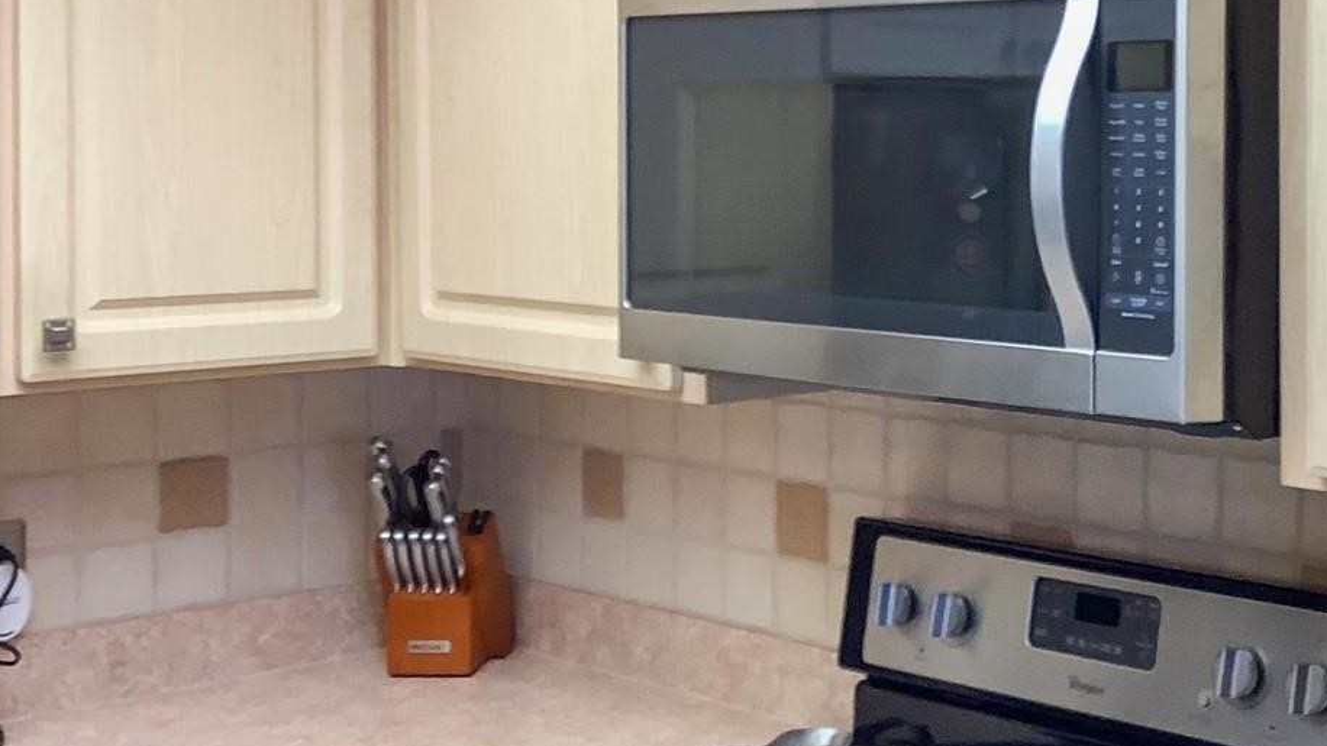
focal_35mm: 59
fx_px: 2076
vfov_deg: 20.4
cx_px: 1055
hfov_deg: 34.4
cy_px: 397
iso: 125
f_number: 2.4
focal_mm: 3.3
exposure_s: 1/60
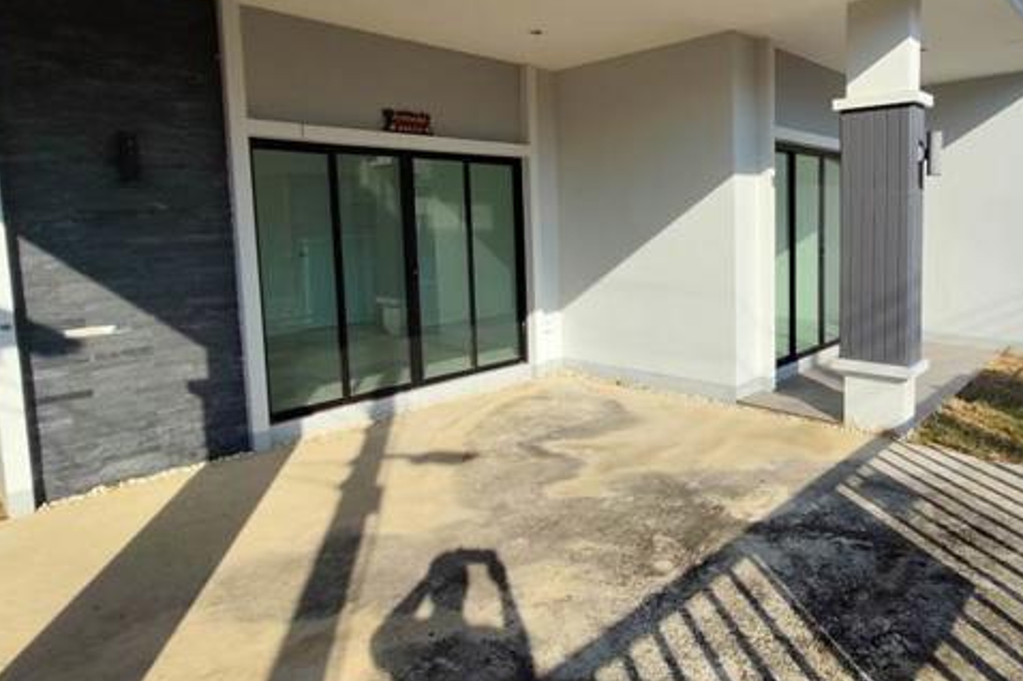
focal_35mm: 23
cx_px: 655
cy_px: 273
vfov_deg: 54.6
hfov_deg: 74.5
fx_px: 653
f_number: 2.2
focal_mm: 1.67
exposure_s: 1/1827
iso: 51
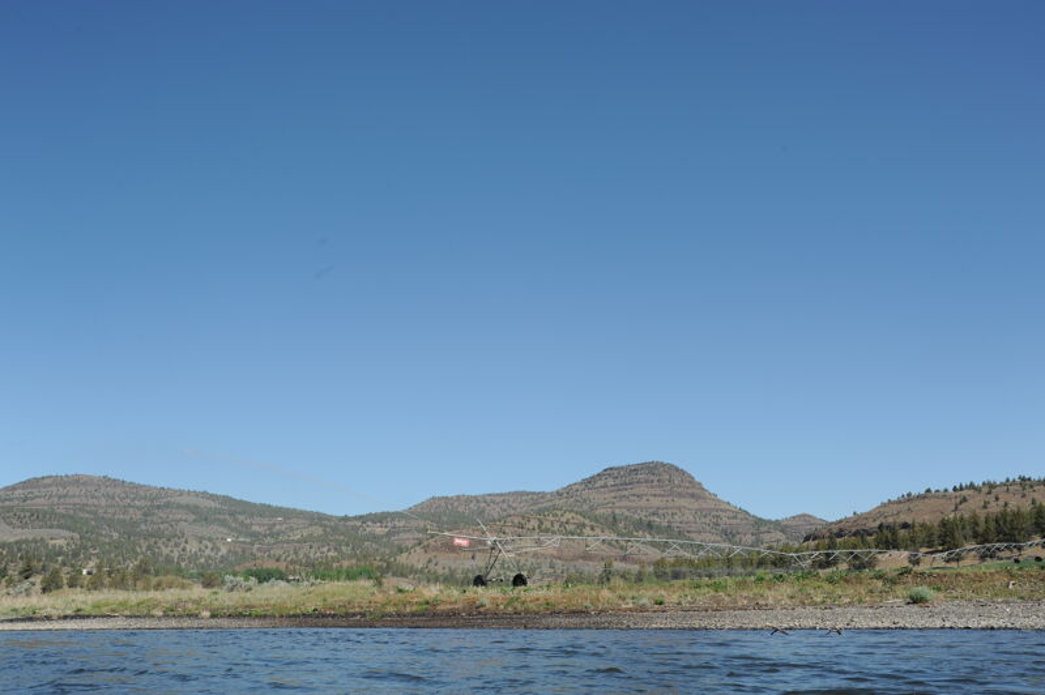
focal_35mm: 32
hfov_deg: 58.8
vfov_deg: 41.0
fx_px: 928
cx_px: 522
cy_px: 348
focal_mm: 32
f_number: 13
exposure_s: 1/250
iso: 200
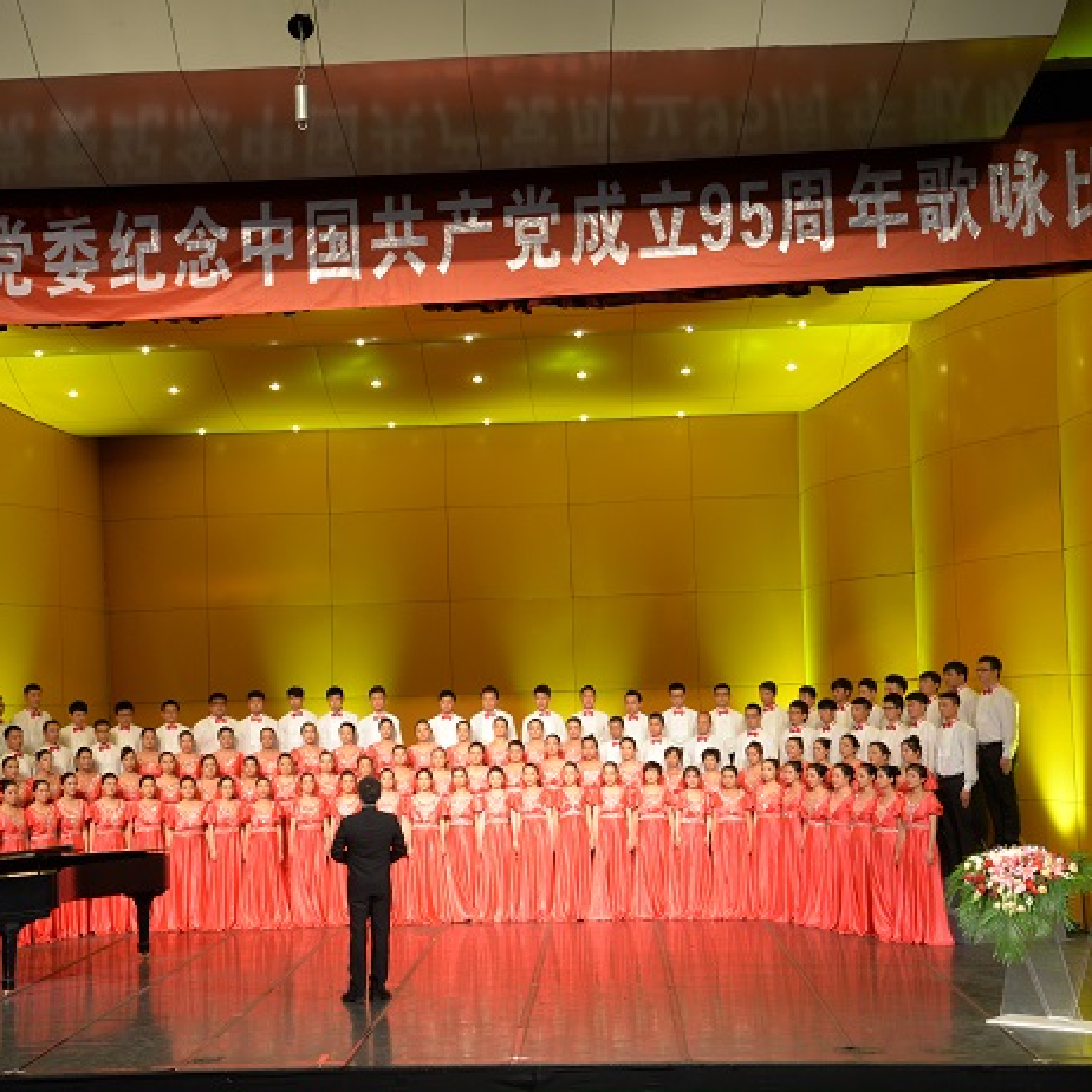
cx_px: 433
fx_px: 2070
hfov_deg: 29.5
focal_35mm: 58
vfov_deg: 29.6
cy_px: 547
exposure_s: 1/100
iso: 1000
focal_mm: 45
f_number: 5
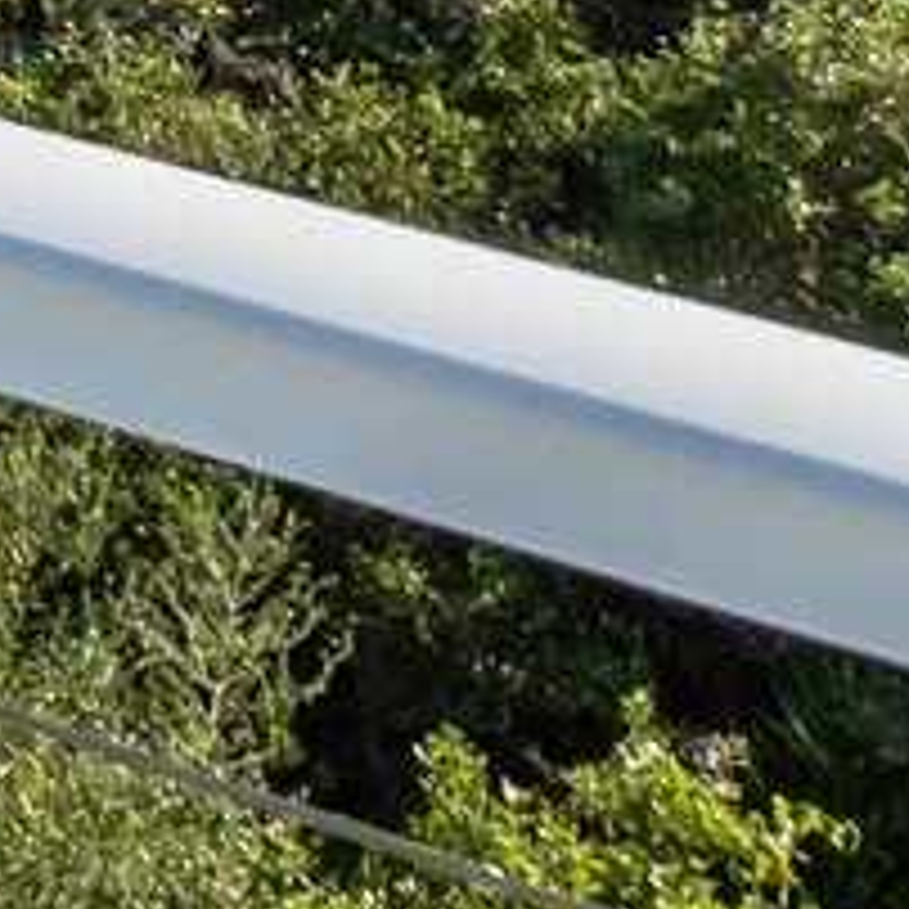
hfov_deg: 9.6
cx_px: -1152
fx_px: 4872
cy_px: -1658
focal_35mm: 164
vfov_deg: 9.0
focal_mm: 13
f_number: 9
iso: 500
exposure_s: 1/1600
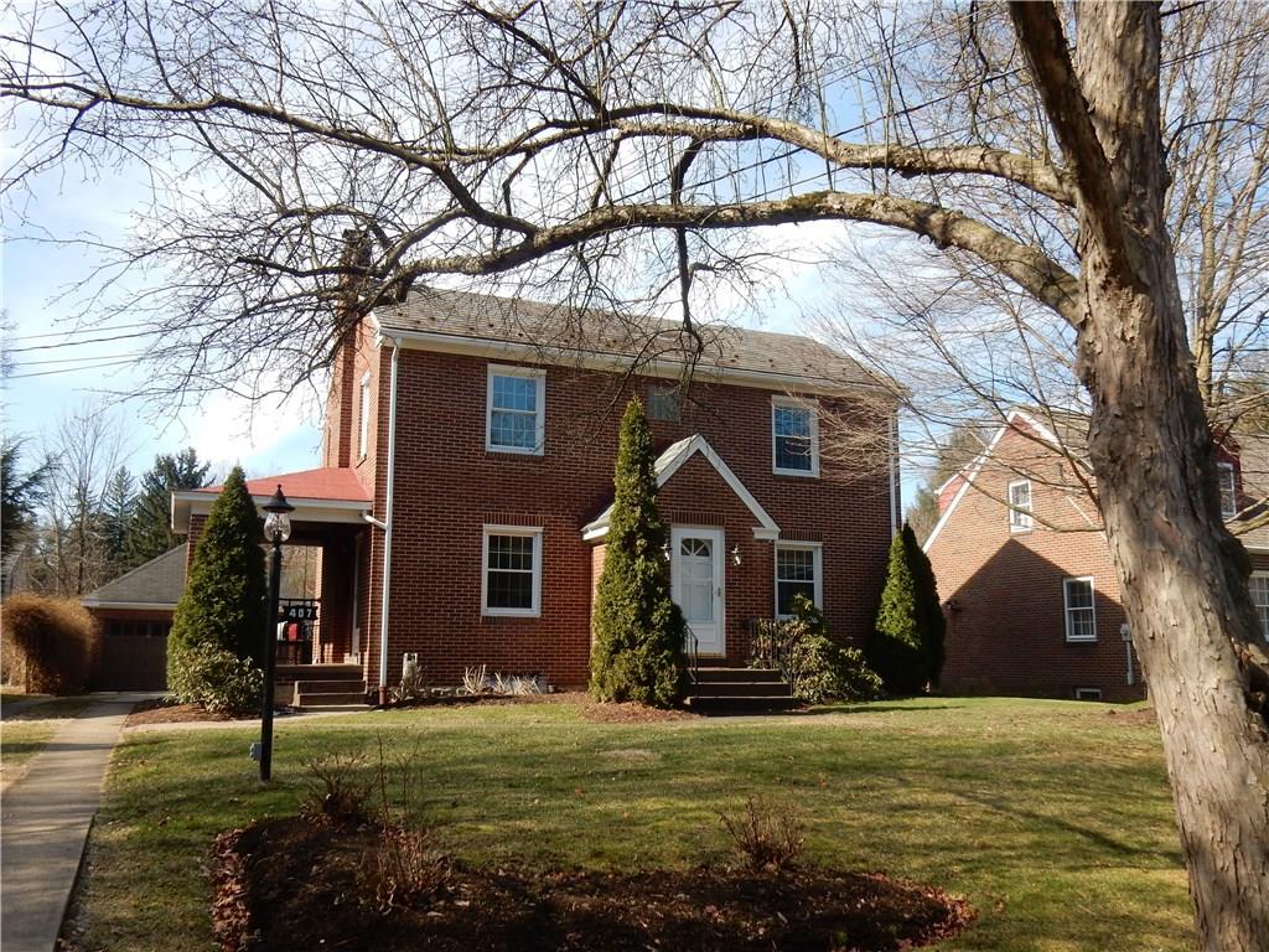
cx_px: 634
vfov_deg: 46.8
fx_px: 1100
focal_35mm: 30
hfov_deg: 60.0
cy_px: 476
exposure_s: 1/400
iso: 125
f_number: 4
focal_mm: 5.4
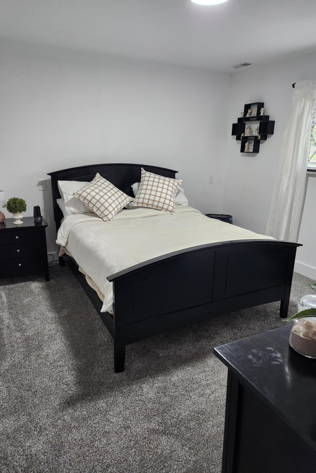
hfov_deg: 53.1
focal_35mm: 24
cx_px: 161
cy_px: 237
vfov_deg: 73.7
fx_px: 316
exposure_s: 1/120
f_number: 1.8
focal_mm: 5.4
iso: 400
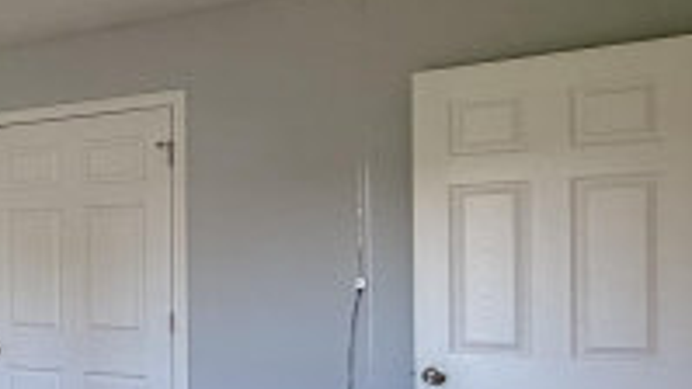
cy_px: 271
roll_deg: +1.8
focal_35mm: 51
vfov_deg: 23.4
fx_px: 936
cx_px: -287
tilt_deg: -0.2
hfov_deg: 29.2
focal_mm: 2.22
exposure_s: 1/120
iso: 160
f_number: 2.2
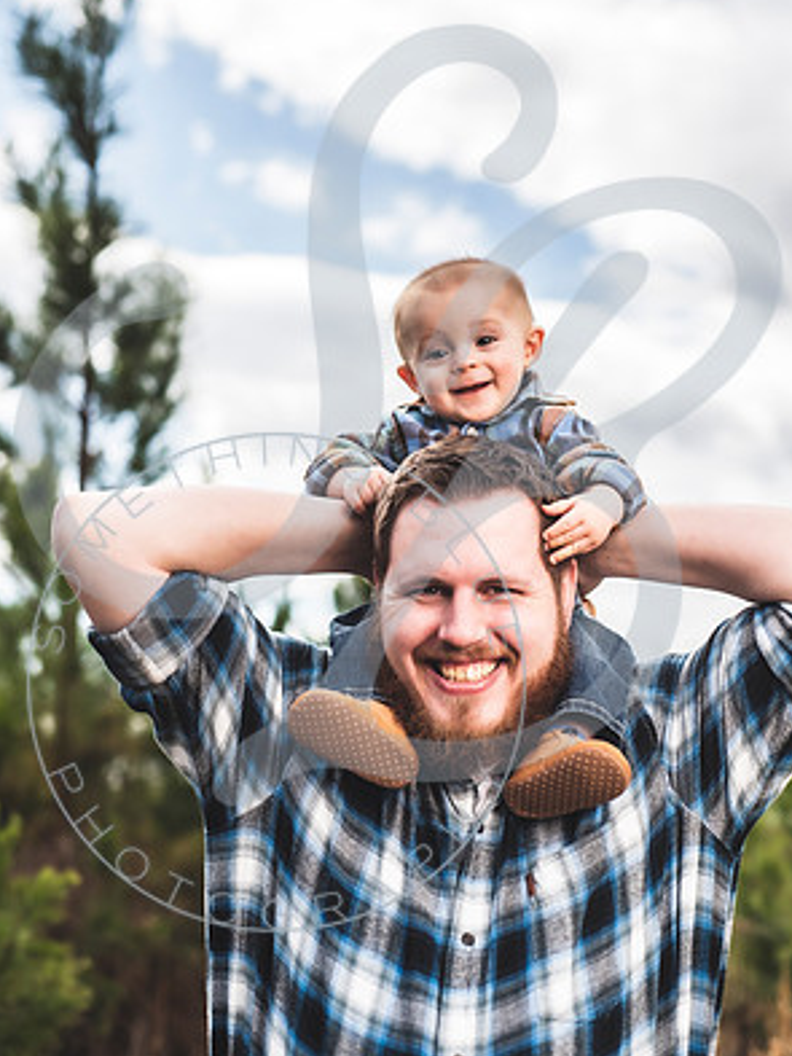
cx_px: 397
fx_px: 1677
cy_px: 478
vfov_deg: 34.9
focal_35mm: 55
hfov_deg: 26.6
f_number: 2.8
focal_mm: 50
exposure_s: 1/2000
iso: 100
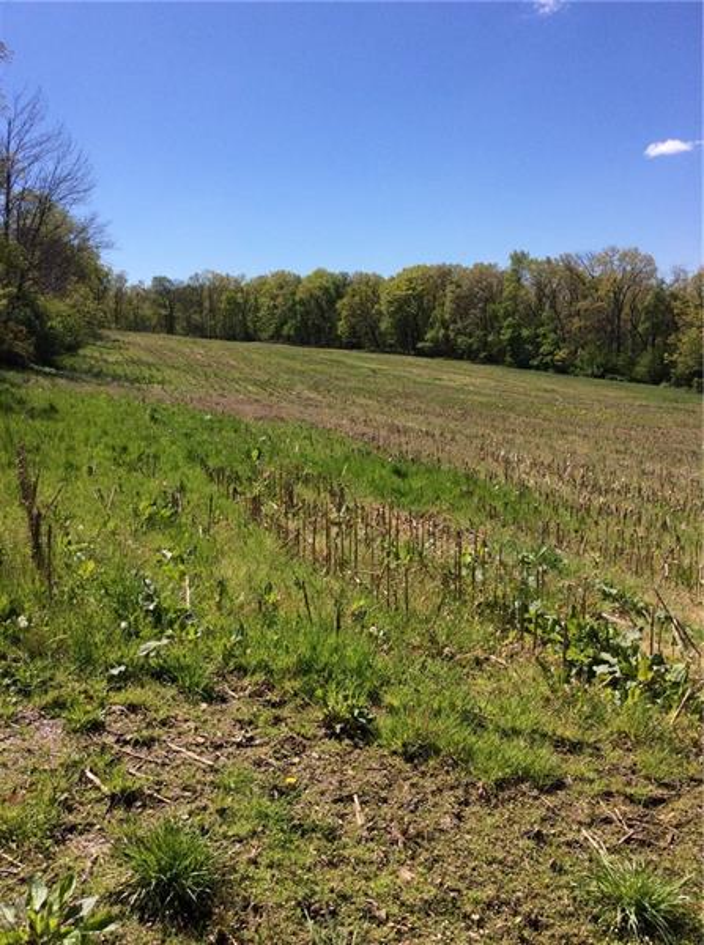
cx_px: 352
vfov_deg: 56.9
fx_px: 871
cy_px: 472
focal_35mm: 32
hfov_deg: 44.0
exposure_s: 1/1733
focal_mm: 3.3
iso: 32
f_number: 2.4
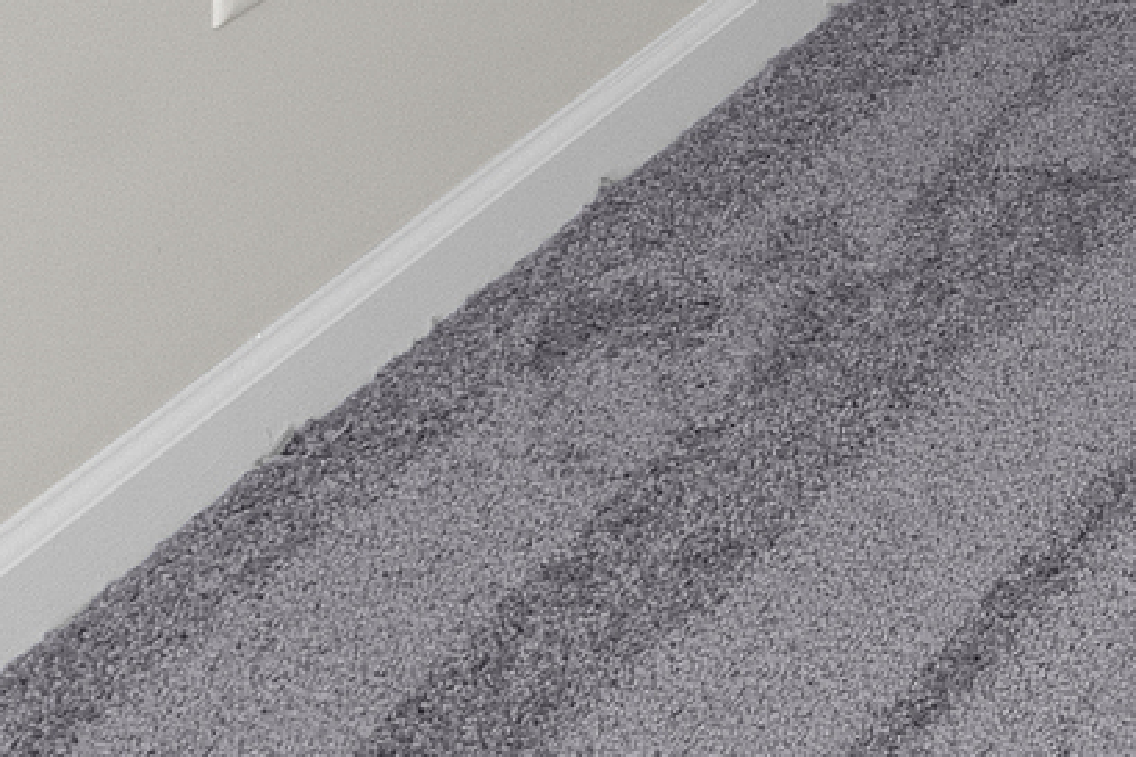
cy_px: -1547
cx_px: 3003
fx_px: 3785
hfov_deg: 12.2
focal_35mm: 120
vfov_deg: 9.1
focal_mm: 16
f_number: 10
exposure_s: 1/20
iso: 320
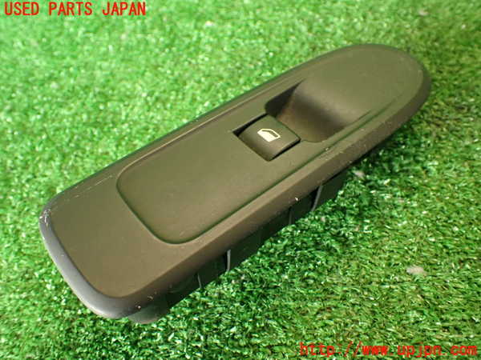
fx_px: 445
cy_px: 180
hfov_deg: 56.8
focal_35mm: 32
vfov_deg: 44.2
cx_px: 240
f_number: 2.4
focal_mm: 5.79
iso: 320
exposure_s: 1/30
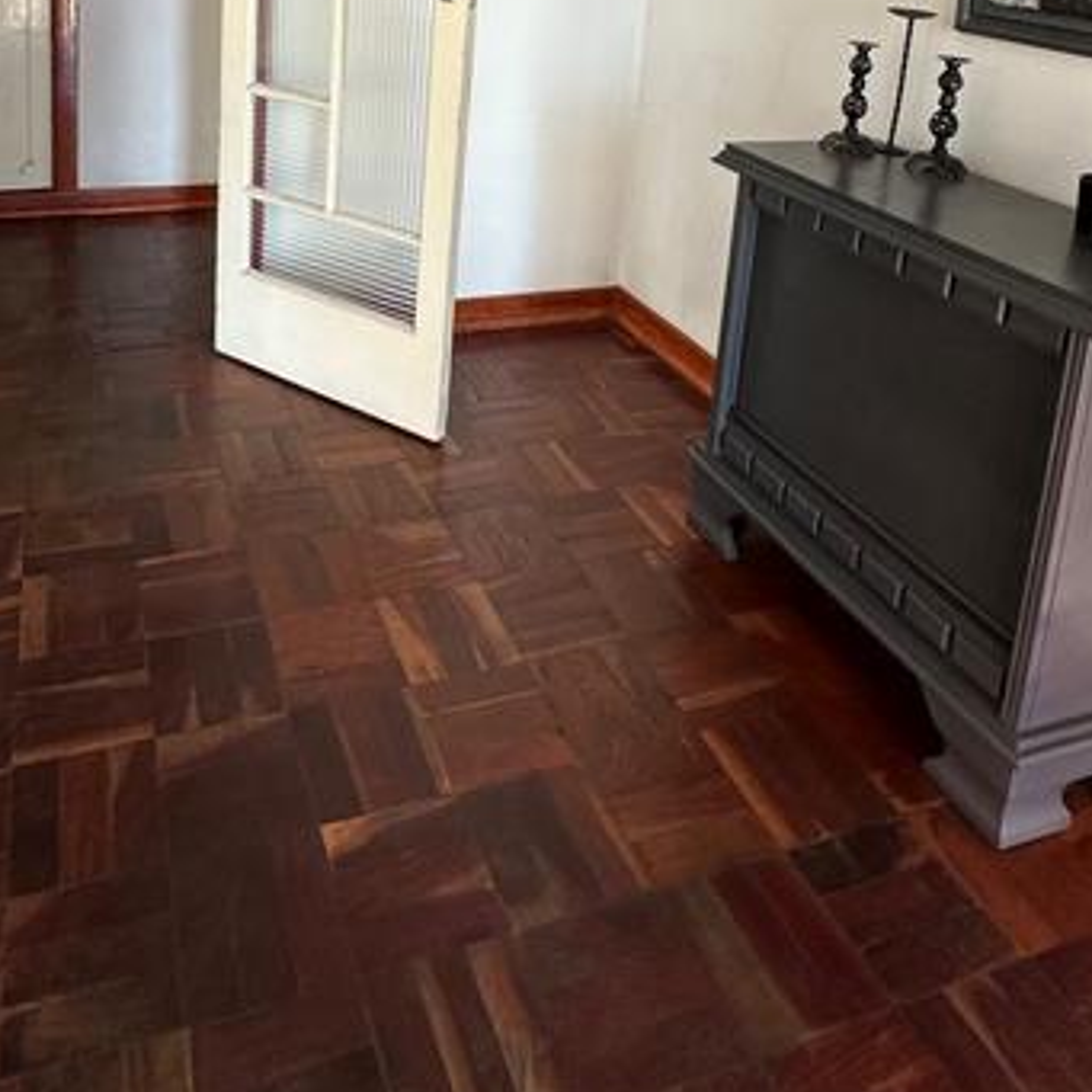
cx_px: 387
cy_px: 51
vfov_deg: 48.0
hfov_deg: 54.8
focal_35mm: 29
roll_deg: -4.8
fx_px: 1035
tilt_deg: -9.3
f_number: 2.2
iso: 125
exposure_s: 1/99
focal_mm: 2.22
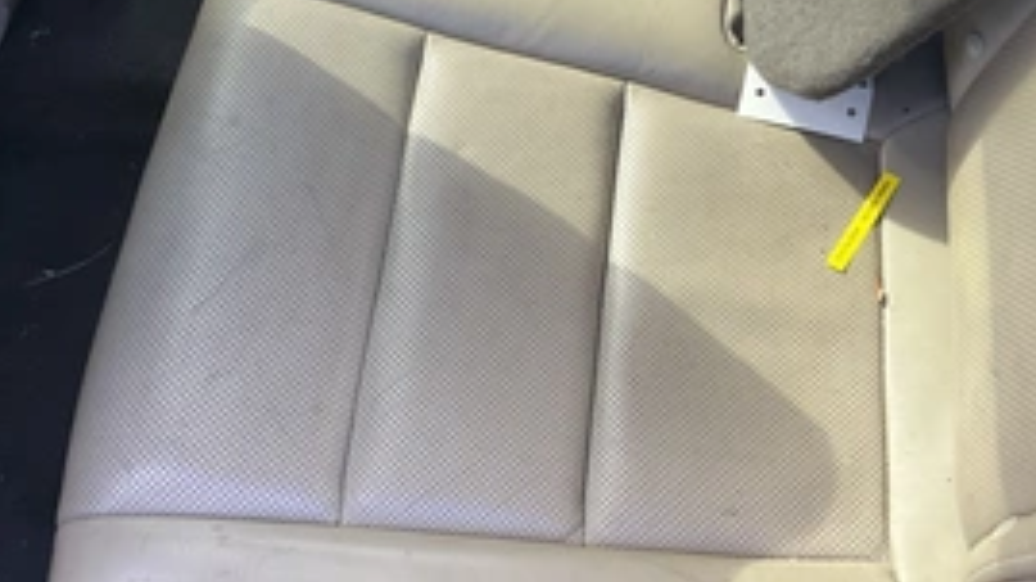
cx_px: 427
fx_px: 1290
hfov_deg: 43.6
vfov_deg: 25.4
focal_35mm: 47
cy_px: 301
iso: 32
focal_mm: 3
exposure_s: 1/122
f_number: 1.8
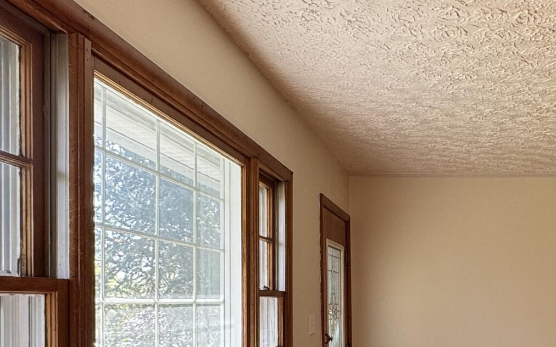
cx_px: 486
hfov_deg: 42.1
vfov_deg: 28.3
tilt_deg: +0.5
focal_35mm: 44
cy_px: 296
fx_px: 667
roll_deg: +0.6
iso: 64
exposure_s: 1/99
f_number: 2.2
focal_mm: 2.22
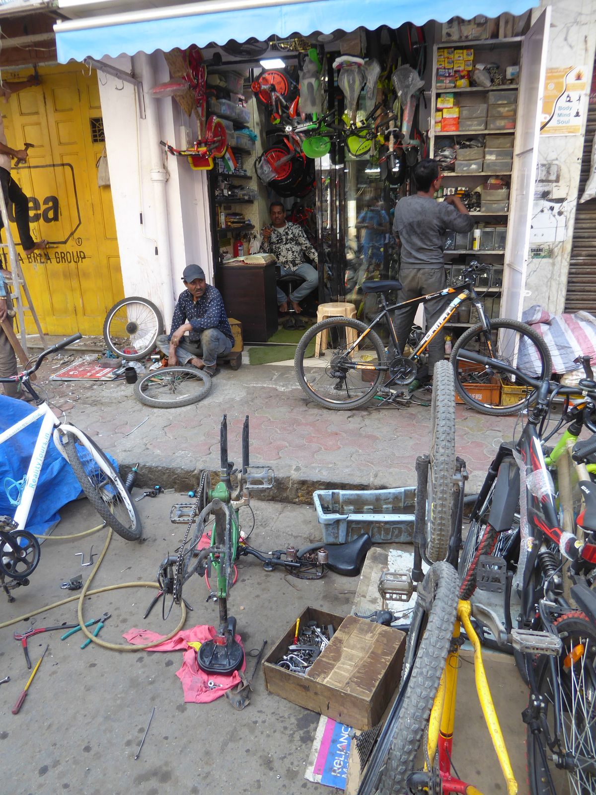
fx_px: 574
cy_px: 398
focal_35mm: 25
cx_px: 298
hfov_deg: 54.9
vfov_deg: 69.4
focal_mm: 4.3
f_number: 3.3
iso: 100
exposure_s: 1/60
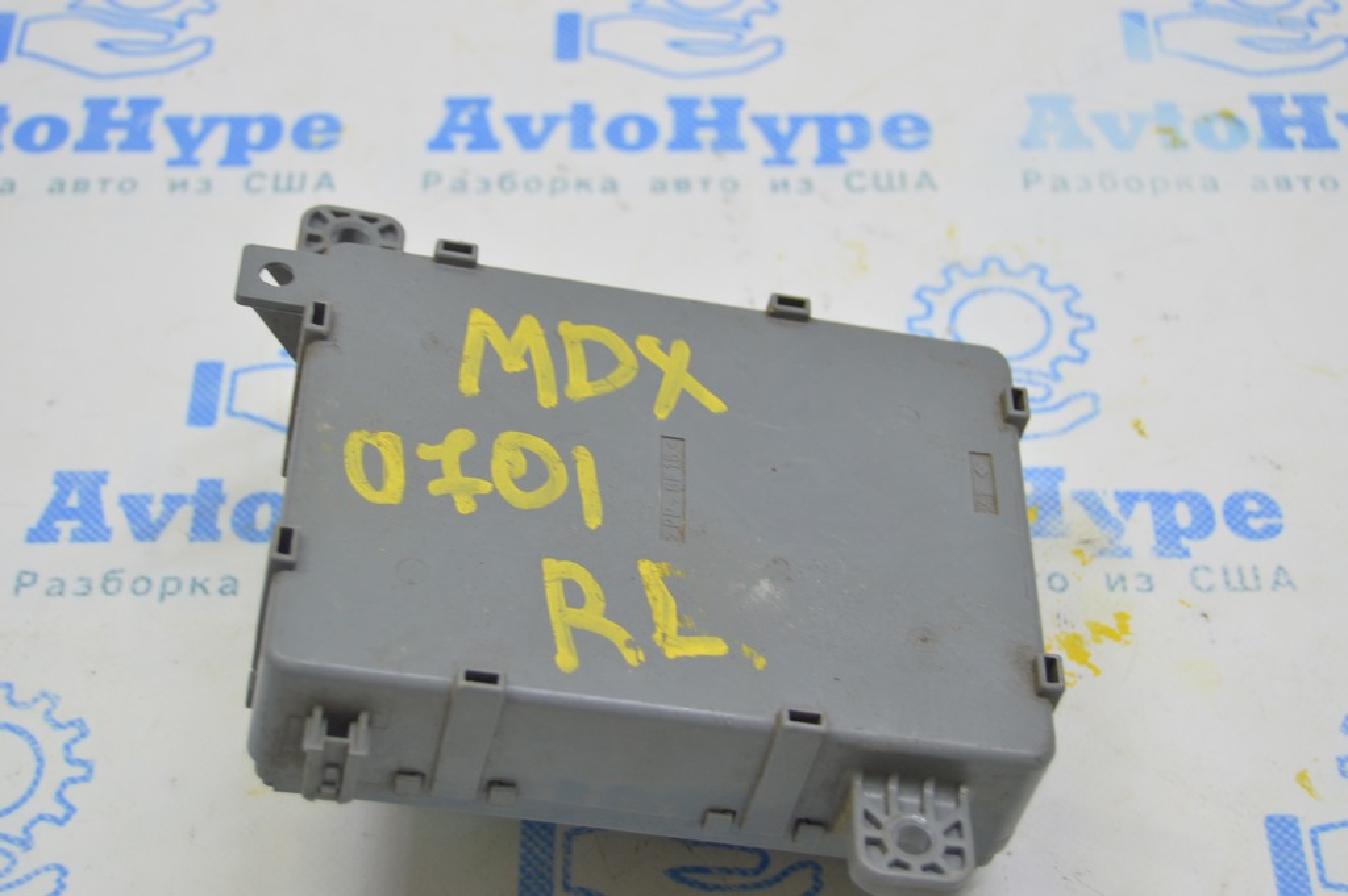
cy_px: 448
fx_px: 2525
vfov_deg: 20.1
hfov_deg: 29.9
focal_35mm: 68
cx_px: 674
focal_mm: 45
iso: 400
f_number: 5.6
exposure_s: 1/20
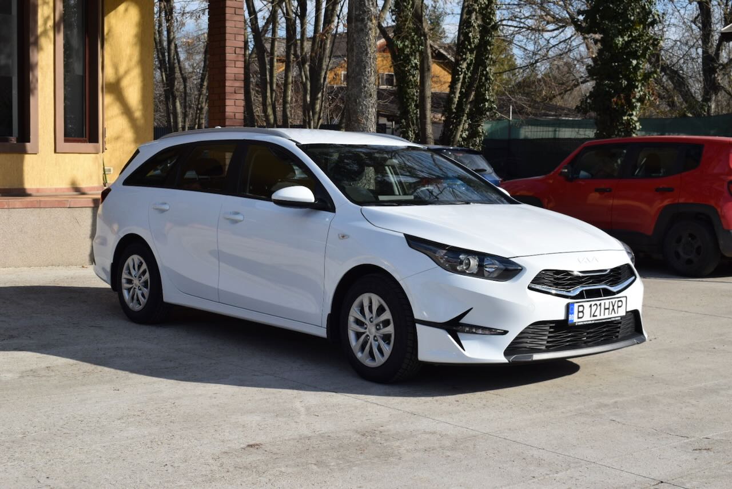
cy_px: 244
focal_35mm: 54
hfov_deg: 36.9
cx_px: 366
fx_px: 1098
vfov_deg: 25.1
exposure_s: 1/400
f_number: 10
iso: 200
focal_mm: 36
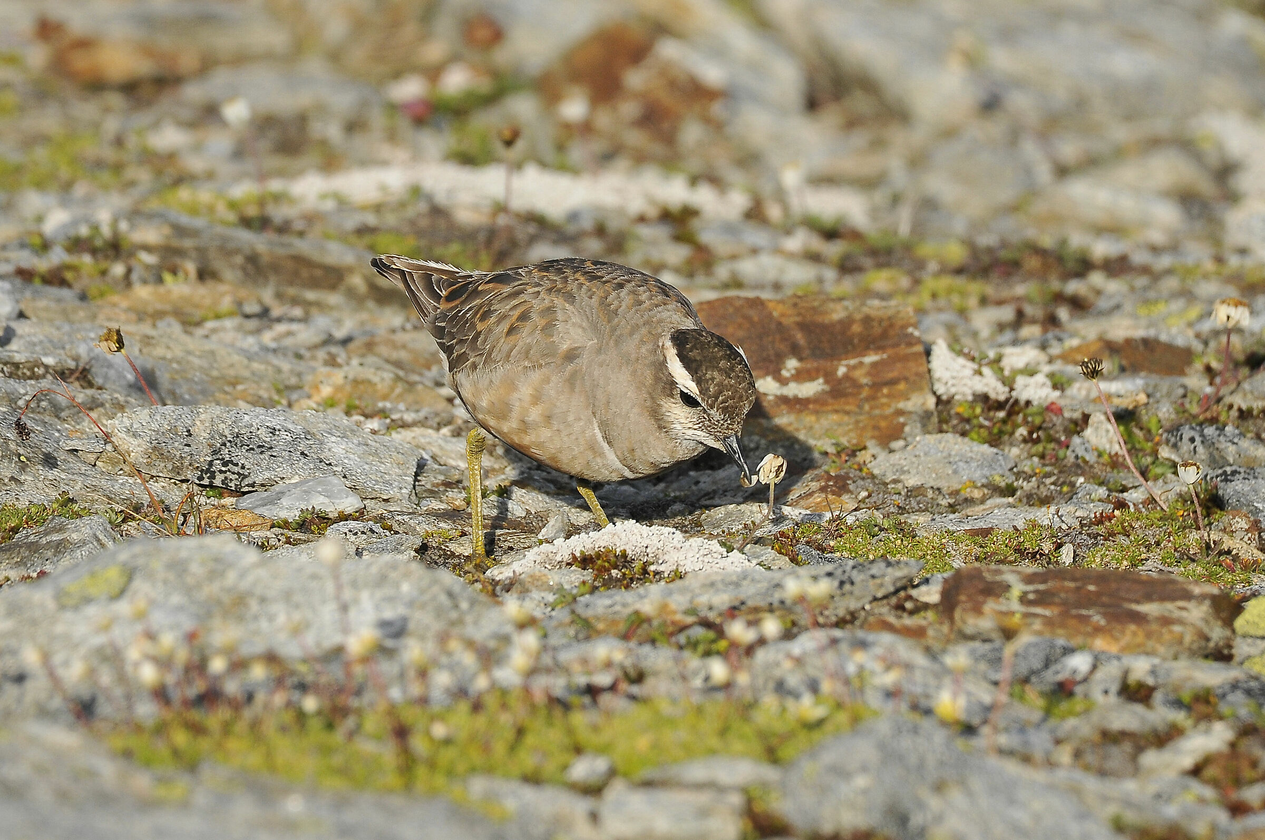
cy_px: 420
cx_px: 632
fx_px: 31586
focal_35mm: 900
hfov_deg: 2.3
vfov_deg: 1.5
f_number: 7.1
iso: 320
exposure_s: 1/800
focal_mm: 600
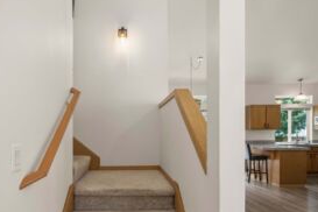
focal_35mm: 22
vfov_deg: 56.7
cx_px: 129
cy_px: 129
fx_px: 194
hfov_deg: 77.8
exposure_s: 1/30
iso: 800
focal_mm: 15
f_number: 7.1
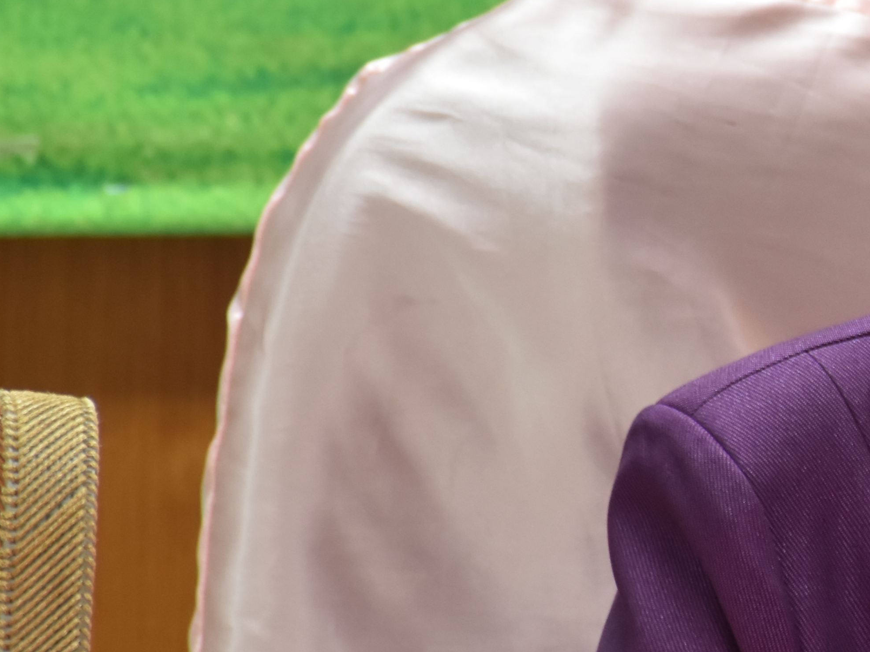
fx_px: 12793
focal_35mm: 509
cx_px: 1101
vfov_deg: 2.9
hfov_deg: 3.9
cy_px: 278
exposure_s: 1/20
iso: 800
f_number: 5.6
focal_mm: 116
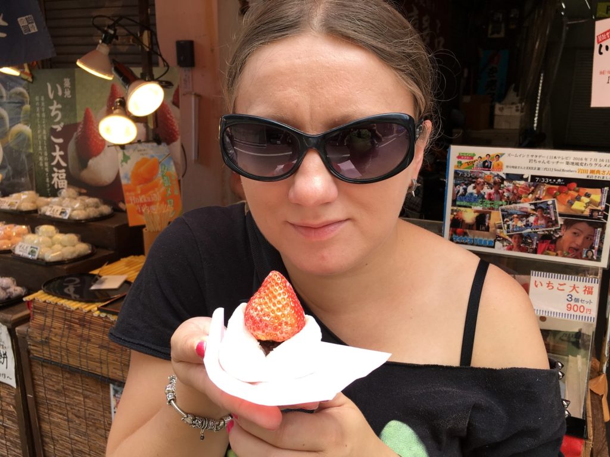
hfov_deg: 61.7
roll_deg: -1.5
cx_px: 305
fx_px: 511
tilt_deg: -15.8
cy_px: 228
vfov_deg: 48.2
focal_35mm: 29
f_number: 2.2
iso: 25
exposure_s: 1/239
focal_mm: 4.15
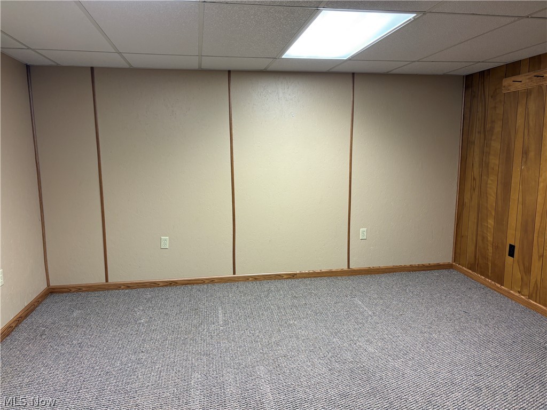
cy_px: 205
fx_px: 411
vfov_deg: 53.1
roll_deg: +0.9
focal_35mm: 26
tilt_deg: -6.8
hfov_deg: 67.3
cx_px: 274
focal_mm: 5.96
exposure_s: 1/60
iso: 80
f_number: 1.6
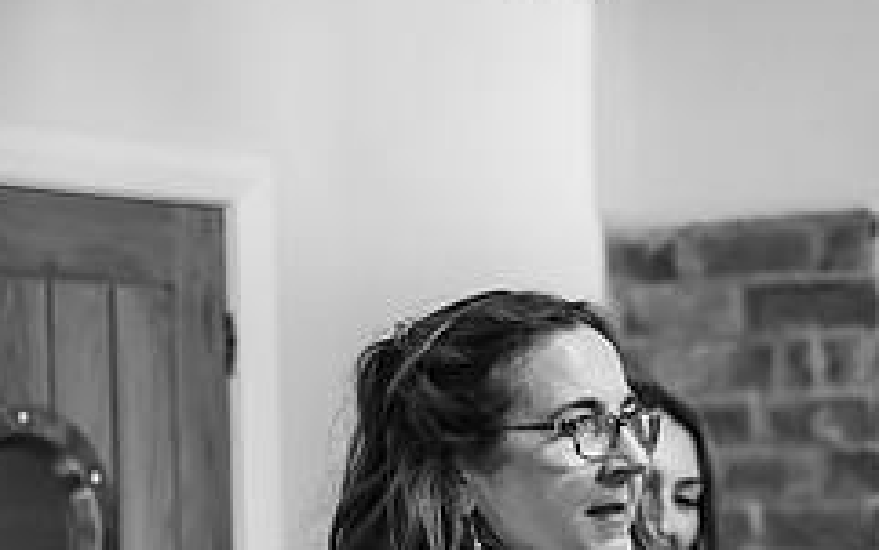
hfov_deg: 14.0
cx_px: 919
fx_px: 3524
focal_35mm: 147
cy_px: 679
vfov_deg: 8.8
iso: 2200
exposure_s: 1/250
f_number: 2.8
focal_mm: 60
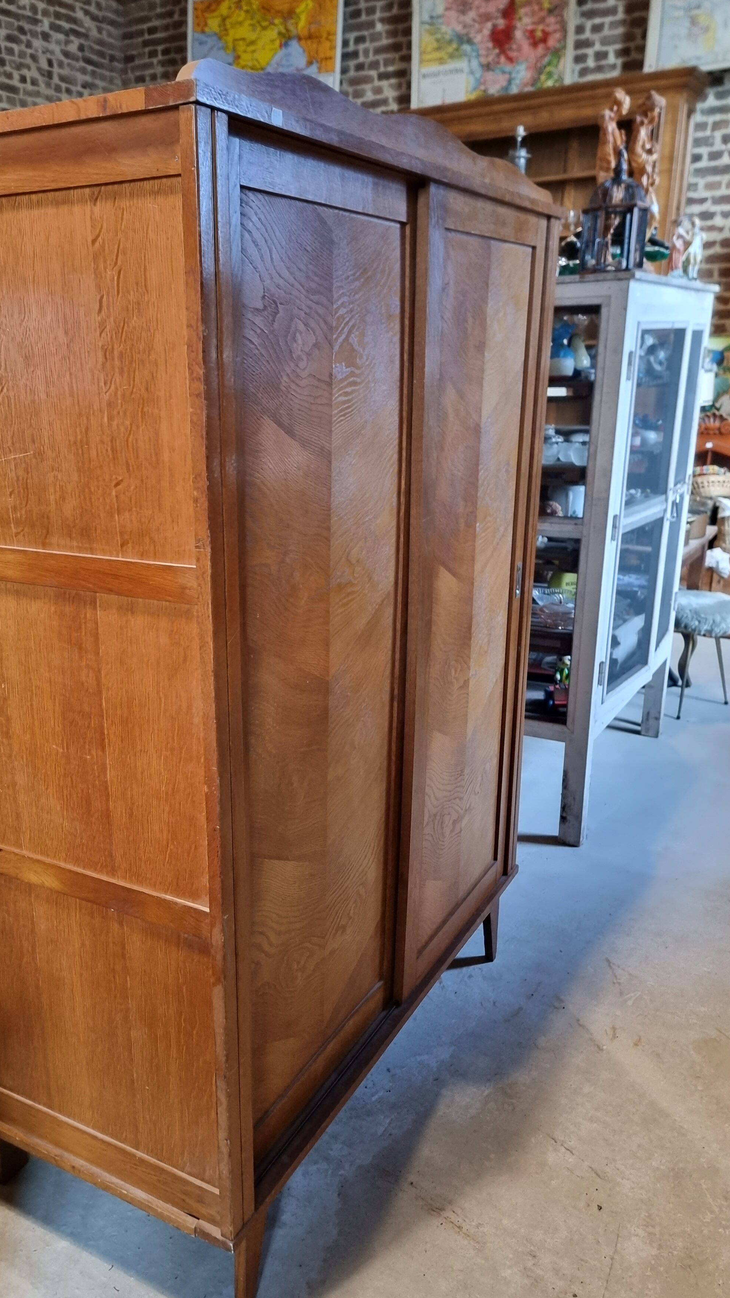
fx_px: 1032
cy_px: 681
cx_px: 253
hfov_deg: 38.6
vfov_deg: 64.3
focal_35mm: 30
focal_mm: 6.7
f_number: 1.8
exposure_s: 1/50
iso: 640
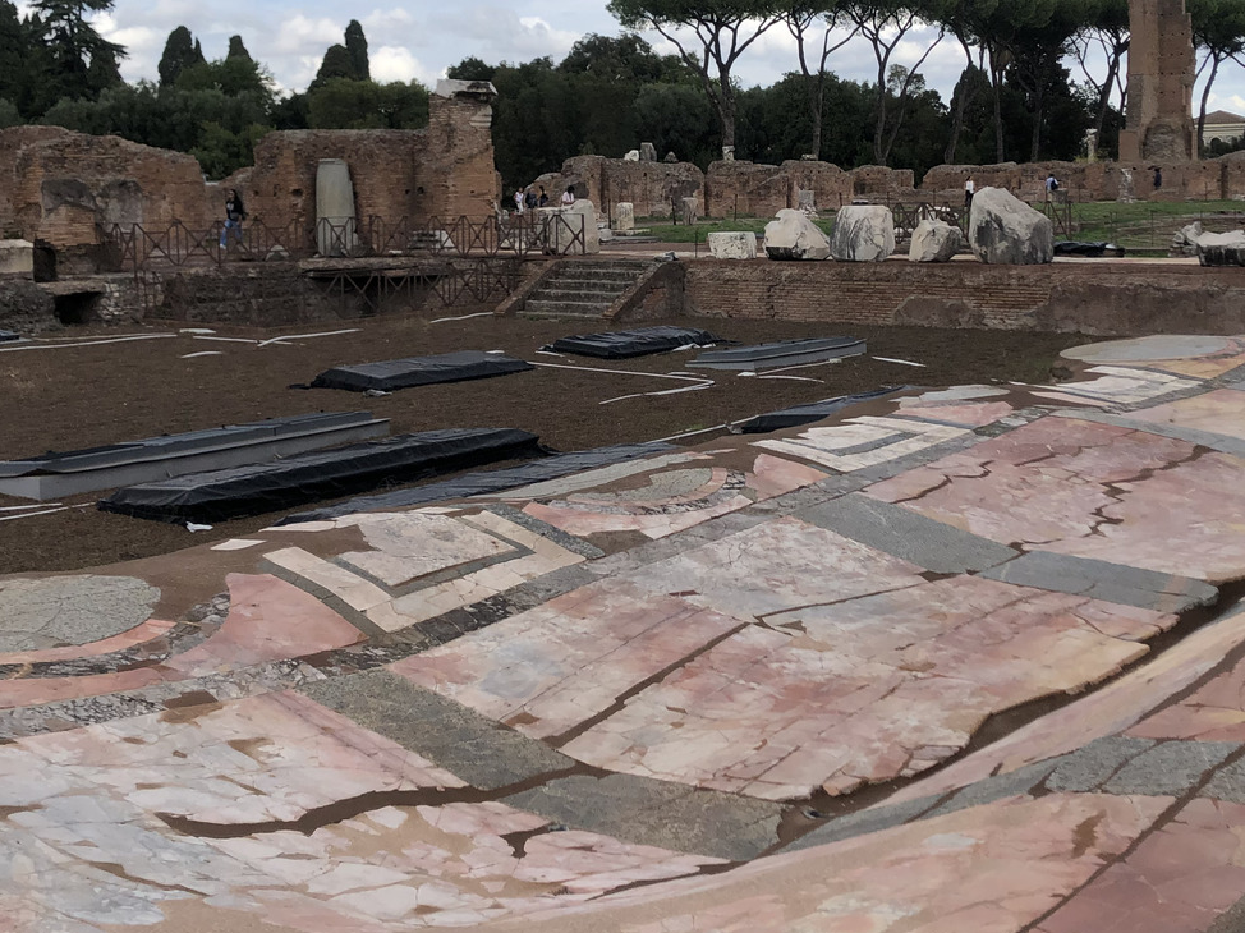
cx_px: 621
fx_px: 1654
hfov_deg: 41.2
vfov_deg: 31.1
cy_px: 266
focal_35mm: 46
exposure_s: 1/2114
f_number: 1.8
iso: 20
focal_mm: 4
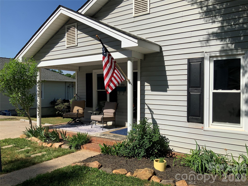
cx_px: 124
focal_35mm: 29
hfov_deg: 61.7
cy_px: 93
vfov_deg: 48.2
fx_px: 208
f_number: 1.8
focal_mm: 3
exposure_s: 1/2959
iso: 16
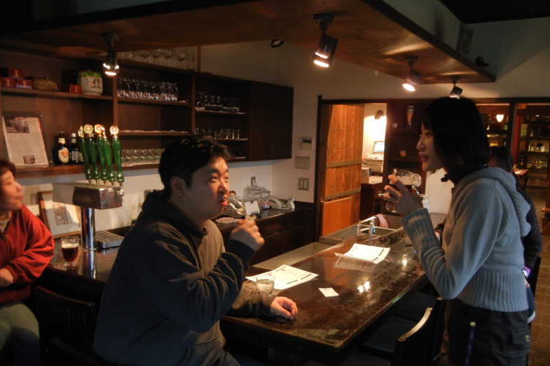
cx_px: 275
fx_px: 489
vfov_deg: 41.0
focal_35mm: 32
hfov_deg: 58.7
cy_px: 208
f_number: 3.5
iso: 271
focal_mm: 5.4
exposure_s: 1/15
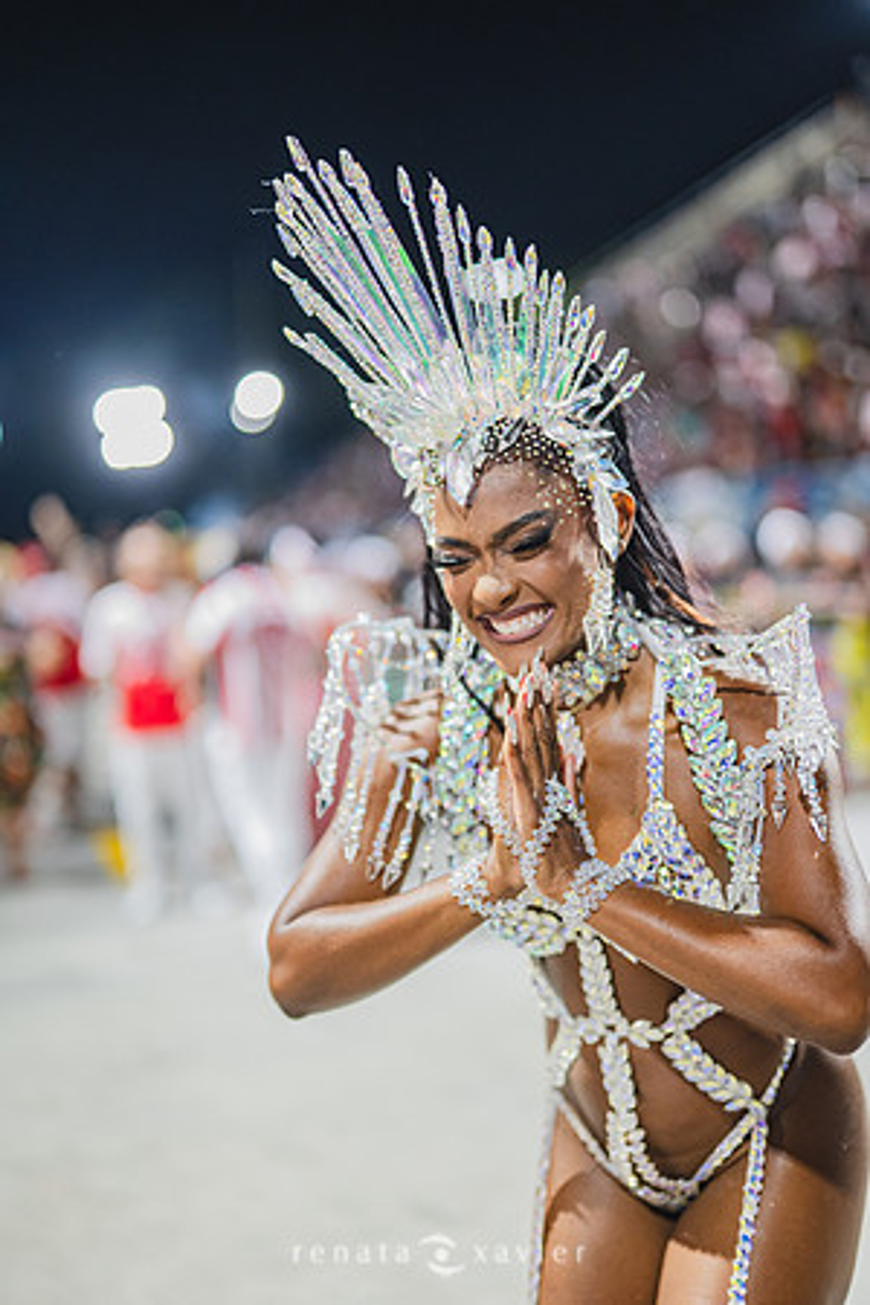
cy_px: 652
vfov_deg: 39.6
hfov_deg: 27.0
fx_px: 1812
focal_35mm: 50
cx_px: 435
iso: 1600
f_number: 1.3
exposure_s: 1/1000
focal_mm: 50
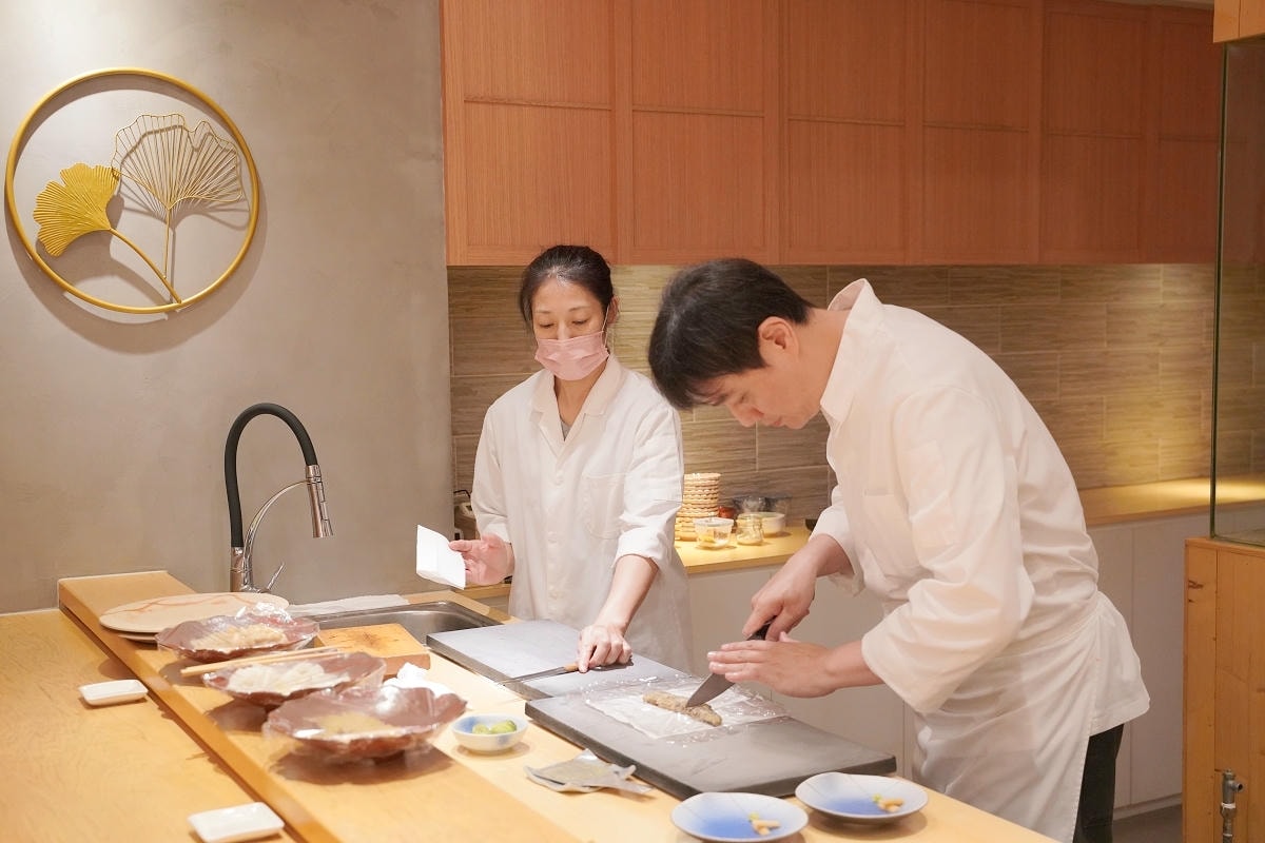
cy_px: 422
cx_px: 632
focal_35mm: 43
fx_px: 1511
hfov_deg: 45.4
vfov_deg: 31.2
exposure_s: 1/160
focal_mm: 43
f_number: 4
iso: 4000
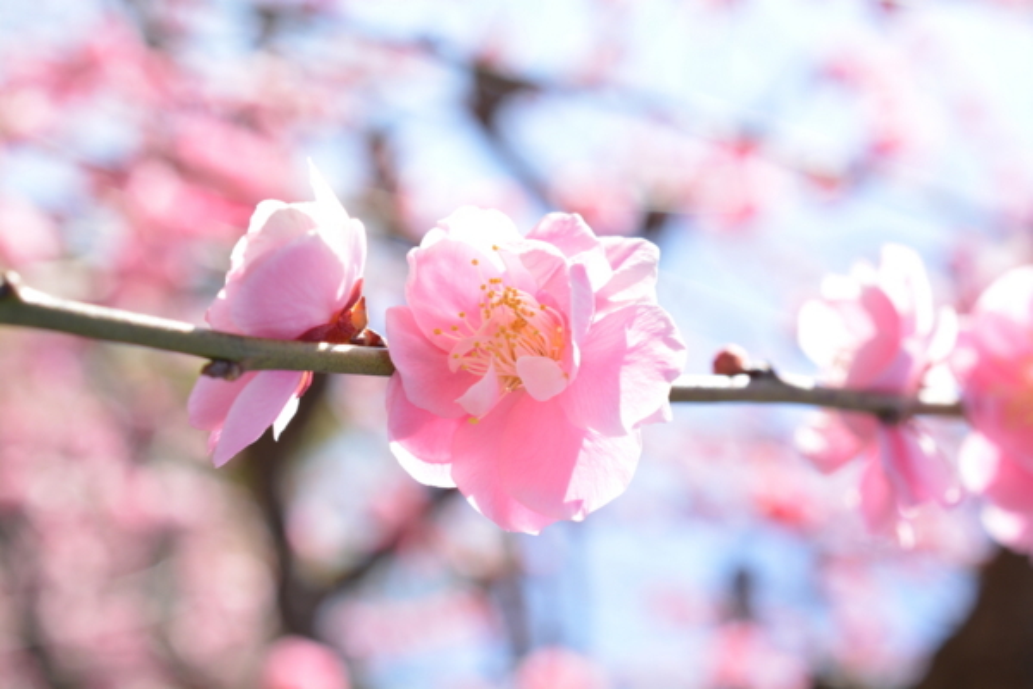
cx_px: 516
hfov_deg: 33.4
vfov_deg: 22.6
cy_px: 344
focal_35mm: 60
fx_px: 1722
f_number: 8
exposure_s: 1/250
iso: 400
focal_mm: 40
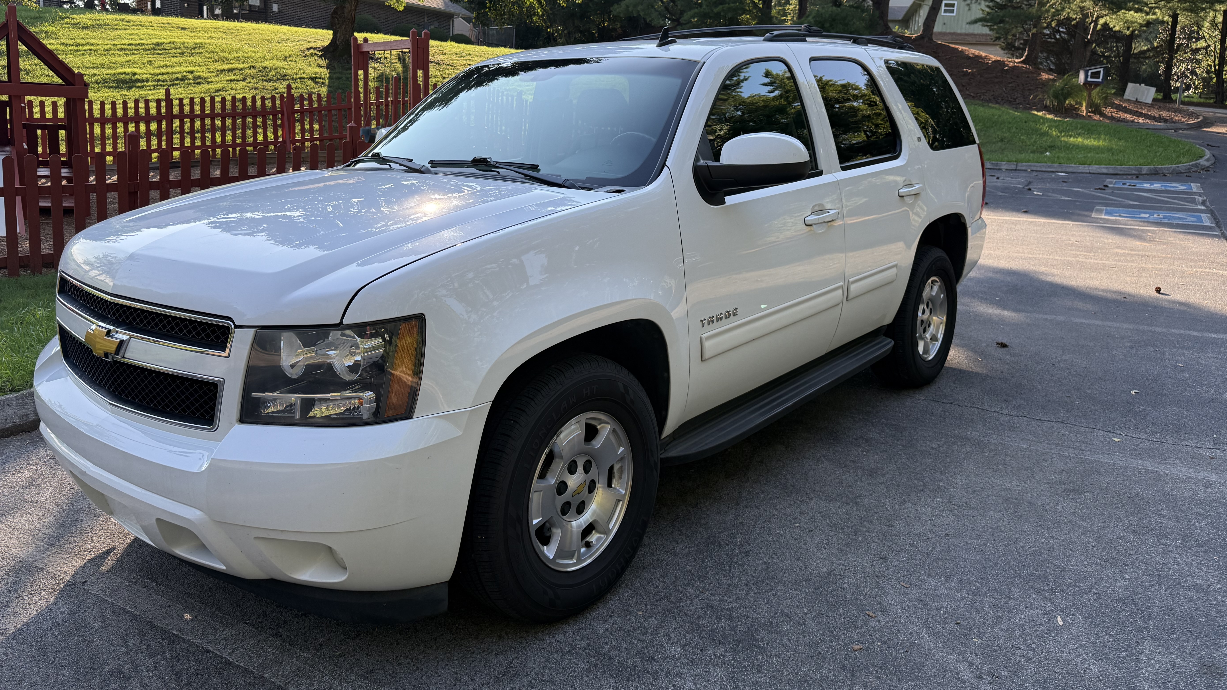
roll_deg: -2.9
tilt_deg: -8.6
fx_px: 878
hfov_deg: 69.9
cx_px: 611
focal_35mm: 27
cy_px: 254
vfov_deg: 42.5
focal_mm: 6.76
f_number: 1.78
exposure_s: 1/858
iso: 100
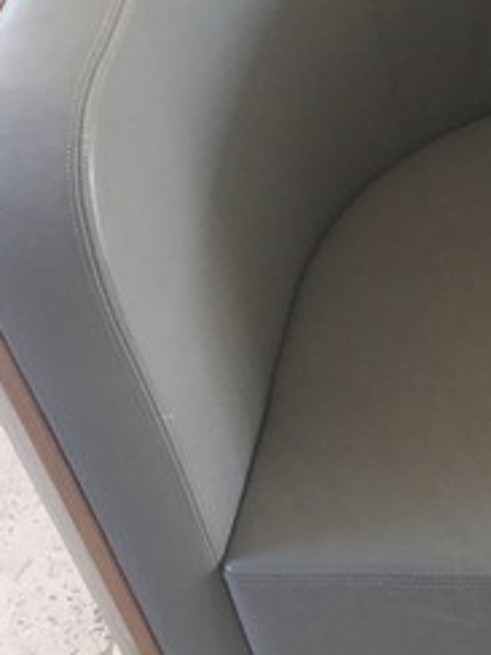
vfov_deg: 24.0
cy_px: 436
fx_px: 1532
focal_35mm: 81
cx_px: 647
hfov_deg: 17.1
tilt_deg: -49.5
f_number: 2.2
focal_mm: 4.15
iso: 160
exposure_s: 1/33
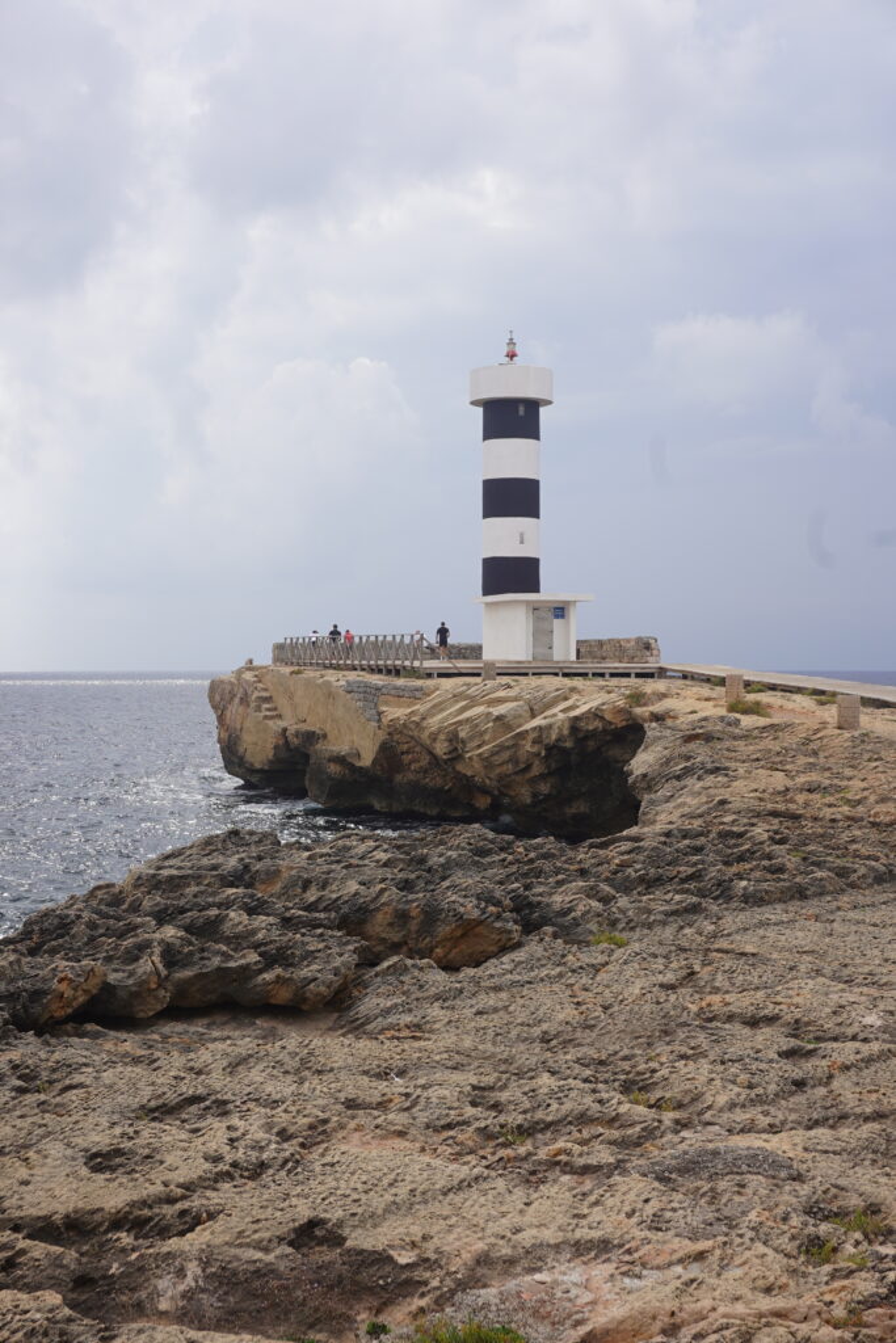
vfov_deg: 43.6
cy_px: 672
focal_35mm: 45
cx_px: 448
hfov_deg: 29.9
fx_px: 1679
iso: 100
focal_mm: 30
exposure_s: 1/125
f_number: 10
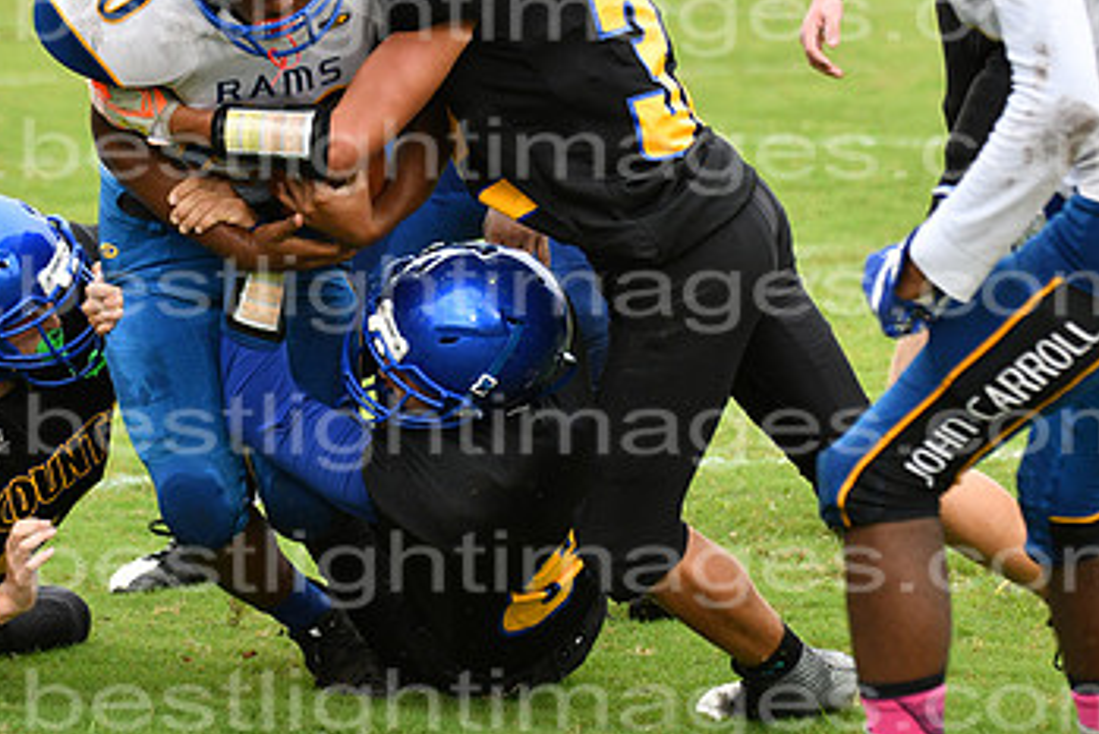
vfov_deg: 3.9
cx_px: 438
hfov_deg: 5.9
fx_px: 10658
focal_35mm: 349
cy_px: 225
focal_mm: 140
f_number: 3.5
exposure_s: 1/1600
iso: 800
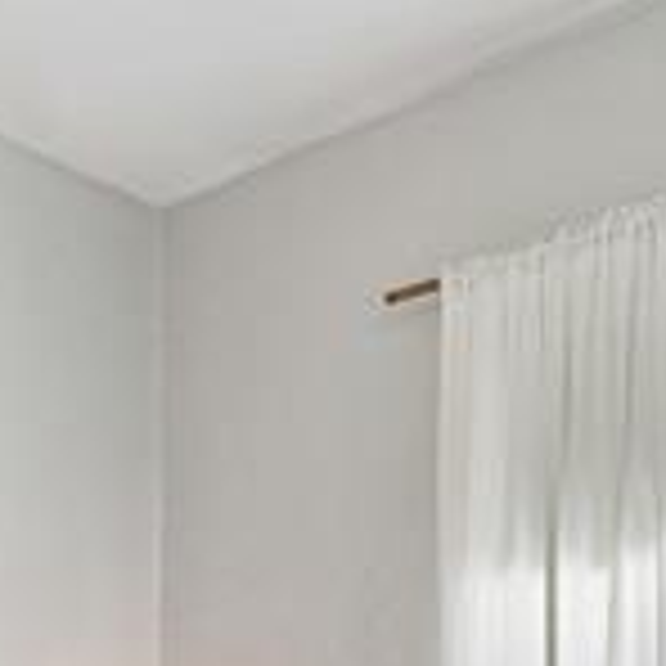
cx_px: 112
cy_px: 806
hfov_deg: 28.6
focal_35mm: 58
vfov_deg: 26.1
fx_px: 1269
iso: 800
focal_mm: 10.6
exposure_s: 1/20
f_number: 8
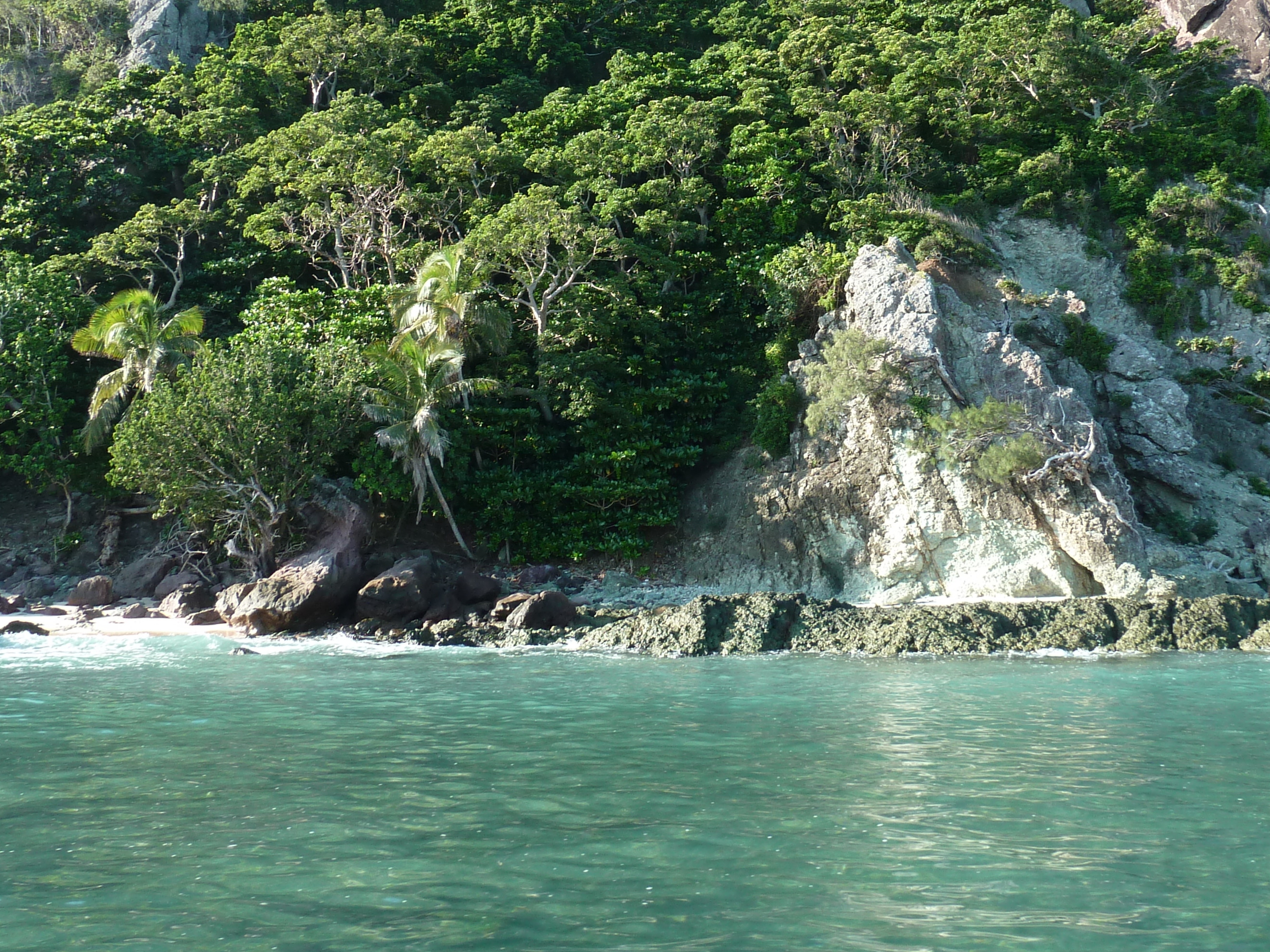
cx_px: 694
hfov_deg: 48.9
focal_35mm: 38
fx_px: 1394
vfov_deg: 36.9
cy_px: 253
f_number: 4
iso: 80
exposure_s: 1/100
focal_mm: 4.1
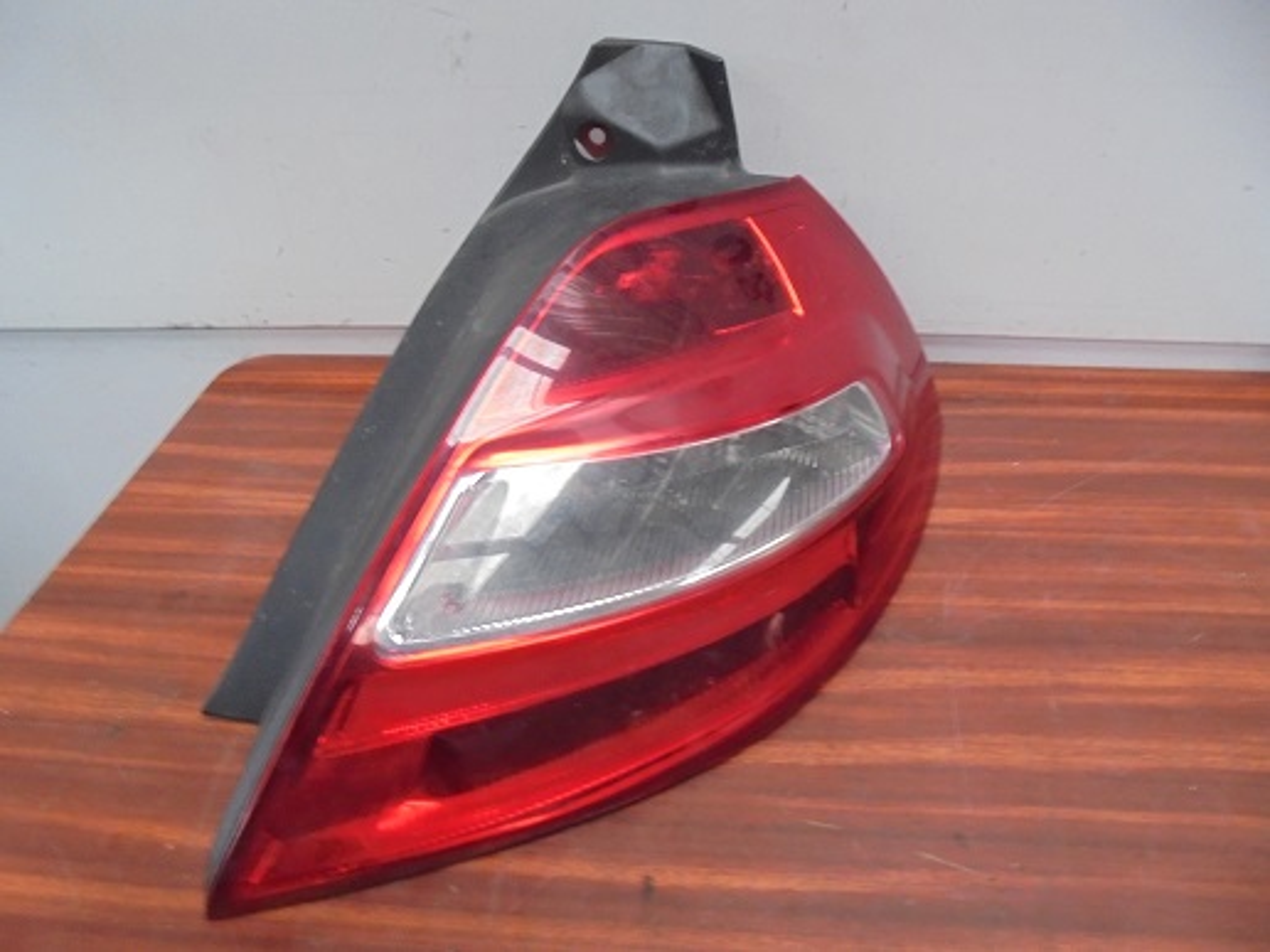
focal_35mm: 26
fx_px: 954
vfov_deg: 53.1
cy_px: 476
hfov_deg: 67.3
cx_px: 635
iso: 400
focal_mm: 4.6
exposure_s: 1/6
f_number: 3.5
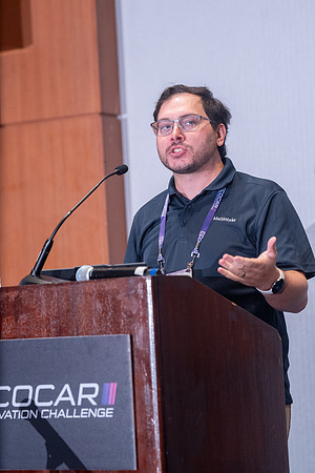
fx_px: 1772
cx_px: 158
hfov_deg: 10.2
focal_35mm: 135
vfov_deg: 15.2
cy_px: 236
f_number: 4
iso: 3200
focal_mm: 135
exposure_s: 1/200
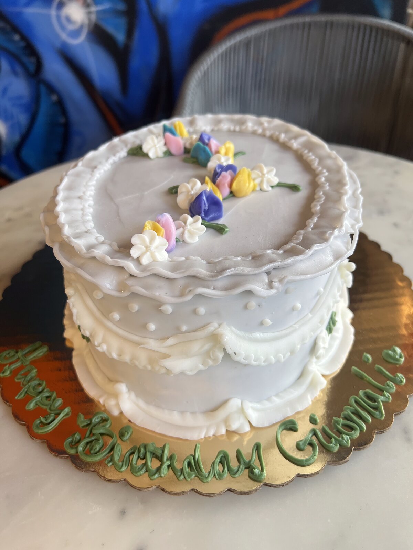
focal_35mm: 26
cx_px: 206
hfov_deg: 53.1
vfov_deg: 67.3
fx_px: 414
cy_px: 275
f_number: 1.5
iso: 64
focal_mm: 5.7
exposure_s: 1/120
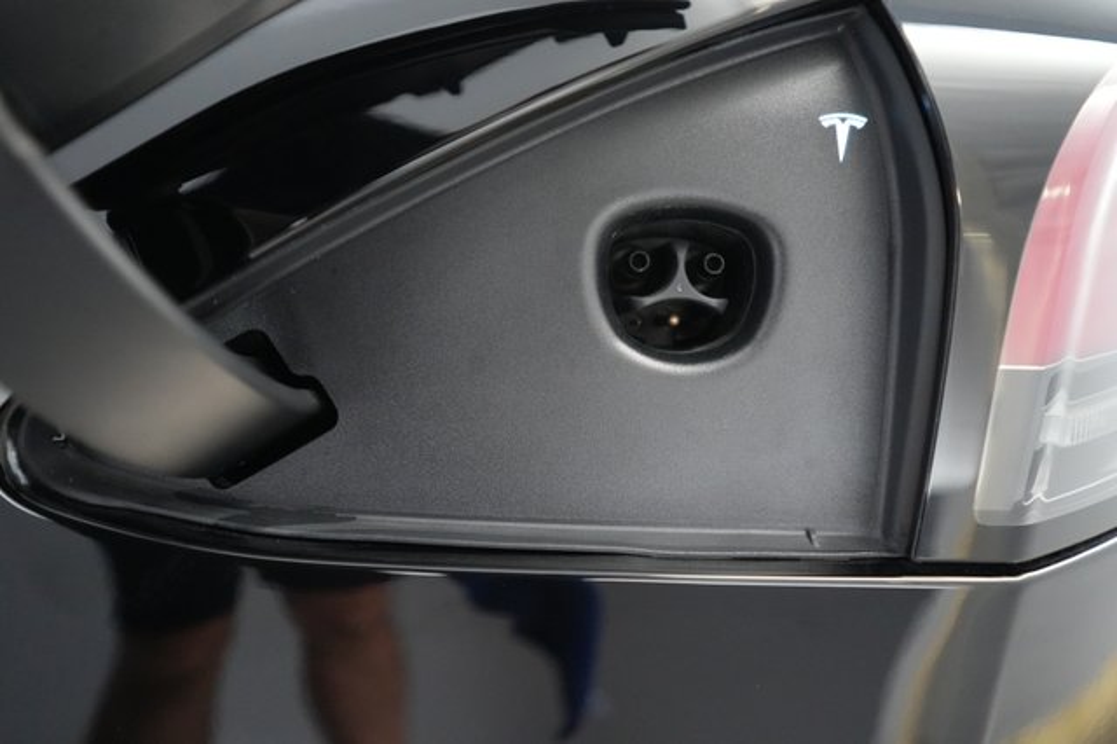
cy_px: 372
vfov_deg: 46.4
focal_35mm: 28
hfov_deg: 65.5
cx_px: 558
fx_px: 868
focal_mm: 28
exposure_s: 1/320
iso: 10000
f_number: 2.8
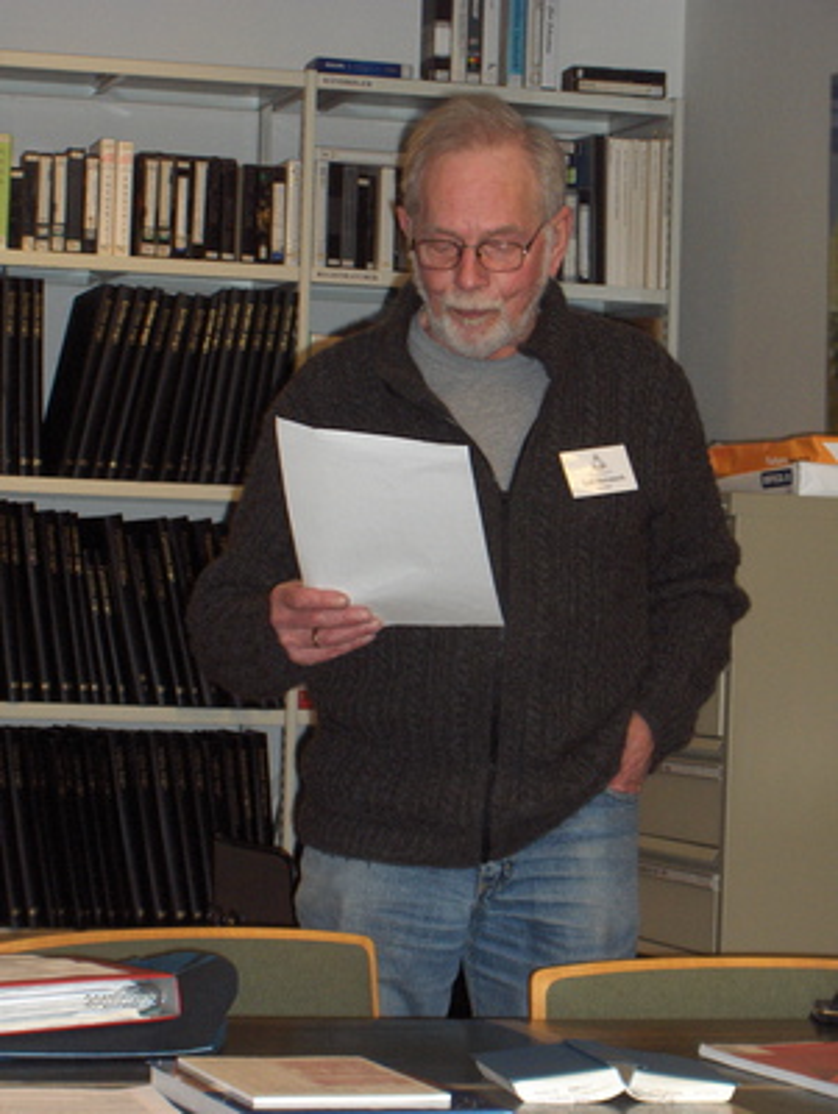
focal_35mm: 117
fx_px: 3768
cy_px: 557
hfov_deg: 12.7
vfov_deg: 16.8
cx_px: 419
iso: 100
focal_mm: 24
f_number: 4.9
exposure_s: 1/125
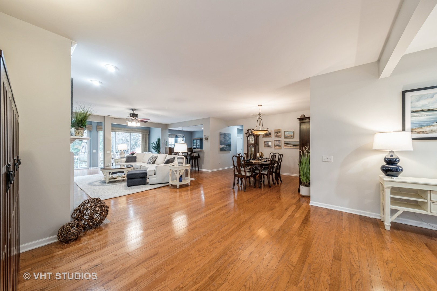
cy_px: 146
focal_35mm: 12
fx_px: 146
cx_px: 218
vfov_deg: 90.0
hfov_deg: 112.6
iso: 100
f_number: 10
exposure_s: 1
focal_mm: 12
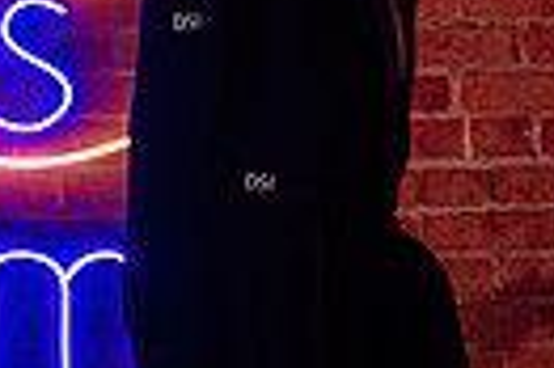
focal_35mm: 257
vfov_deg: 5.3
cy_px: 336
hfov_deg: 7.8
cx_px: -384
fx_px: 3950
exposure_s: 1/200
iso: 500
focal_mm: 50
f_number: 2
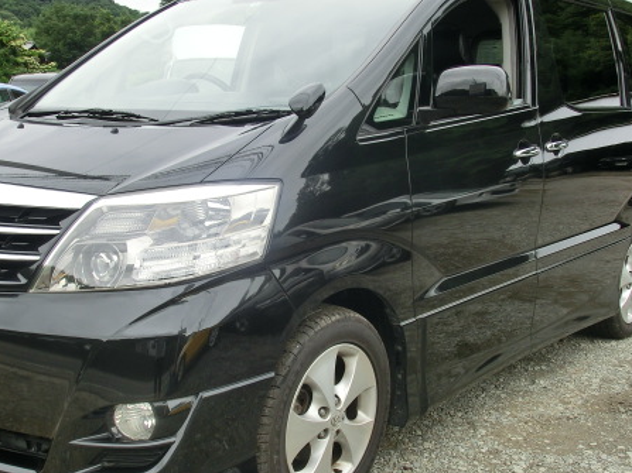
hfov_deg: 36.1
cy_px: 260
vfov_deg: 27.5
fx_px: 967
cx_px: 257
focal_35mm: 53
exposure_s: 1/60
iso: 100
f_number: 3.9
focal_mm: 6.61
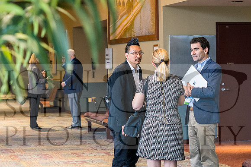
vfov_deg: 12.0
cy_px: 84
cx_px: 126
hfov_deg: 17.9
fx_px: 795
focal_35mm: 114
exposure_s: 1/160
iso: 3200
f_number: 3.5
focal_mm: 76
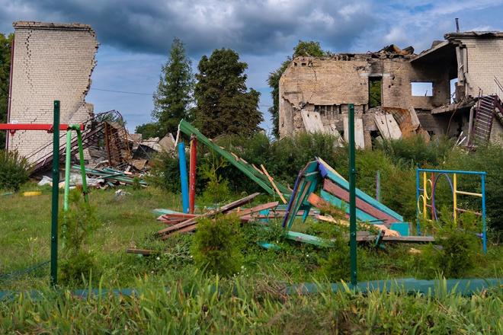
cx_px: 252
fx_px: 405
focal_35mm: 29
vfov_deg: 45.0
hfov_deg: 63.7
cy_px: 168
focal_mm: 29
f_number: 4
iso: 125
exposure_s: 1/2000
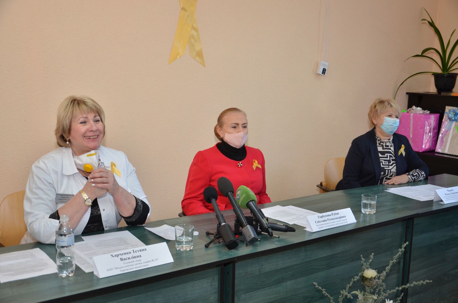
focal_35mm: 42
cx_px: 229
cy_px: 152
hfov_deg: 46.5
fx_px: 533
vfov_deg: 31.8
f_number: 4
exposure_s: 1/250
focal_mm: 28
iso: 640
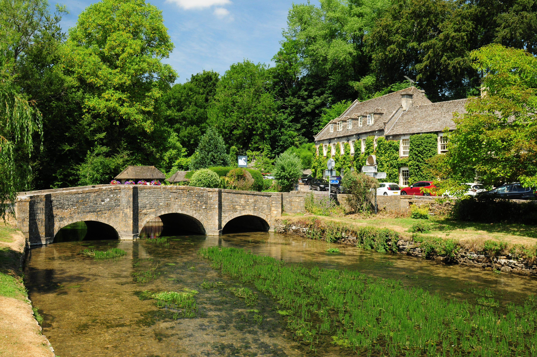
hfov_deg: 53.2
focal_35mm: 36
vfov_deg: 36.8
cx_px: 268
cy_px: 178
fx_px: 536
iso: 400
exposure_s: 1/250
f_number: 8
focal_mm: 24
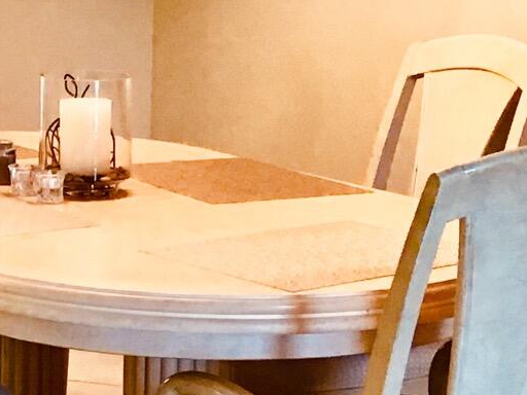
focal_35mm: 124
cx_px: -109
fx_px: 1888
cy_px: 228
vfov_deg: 11.9
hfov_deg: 15.3
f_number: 2.4
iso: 100
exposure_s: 1/30
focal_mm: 3.3
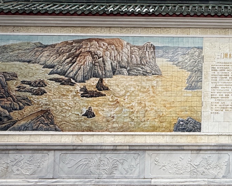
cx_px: 235
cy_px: 87
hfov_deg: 39.3
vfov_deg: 36.5
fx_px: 282
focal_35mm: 41
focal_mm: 2.22
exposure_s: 1/531
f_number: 2.2
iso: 64
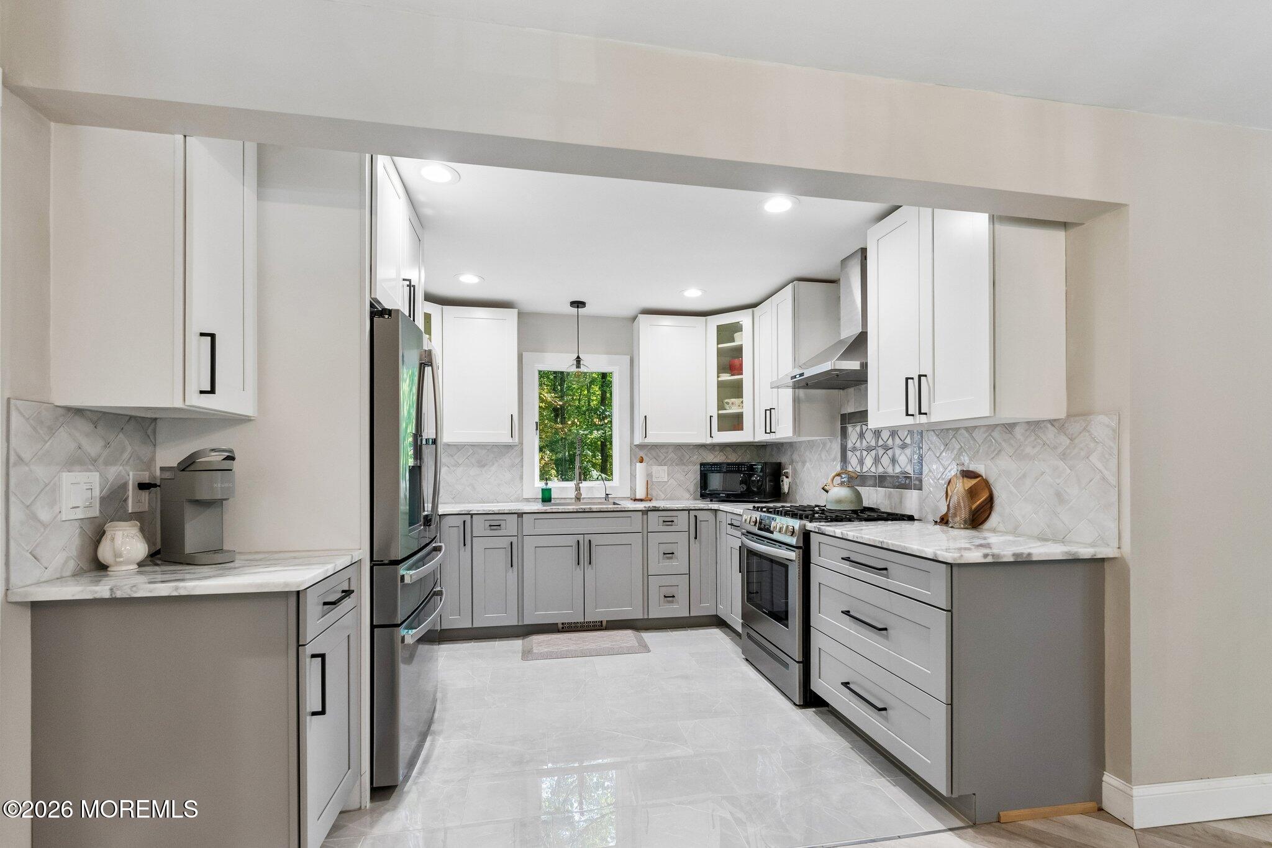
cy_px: 424
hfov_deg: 100.4
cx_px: 636
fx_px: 530
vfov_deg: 77.3
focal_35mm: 15
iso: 1250
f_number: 7.1
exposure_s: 1/60
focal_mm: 15
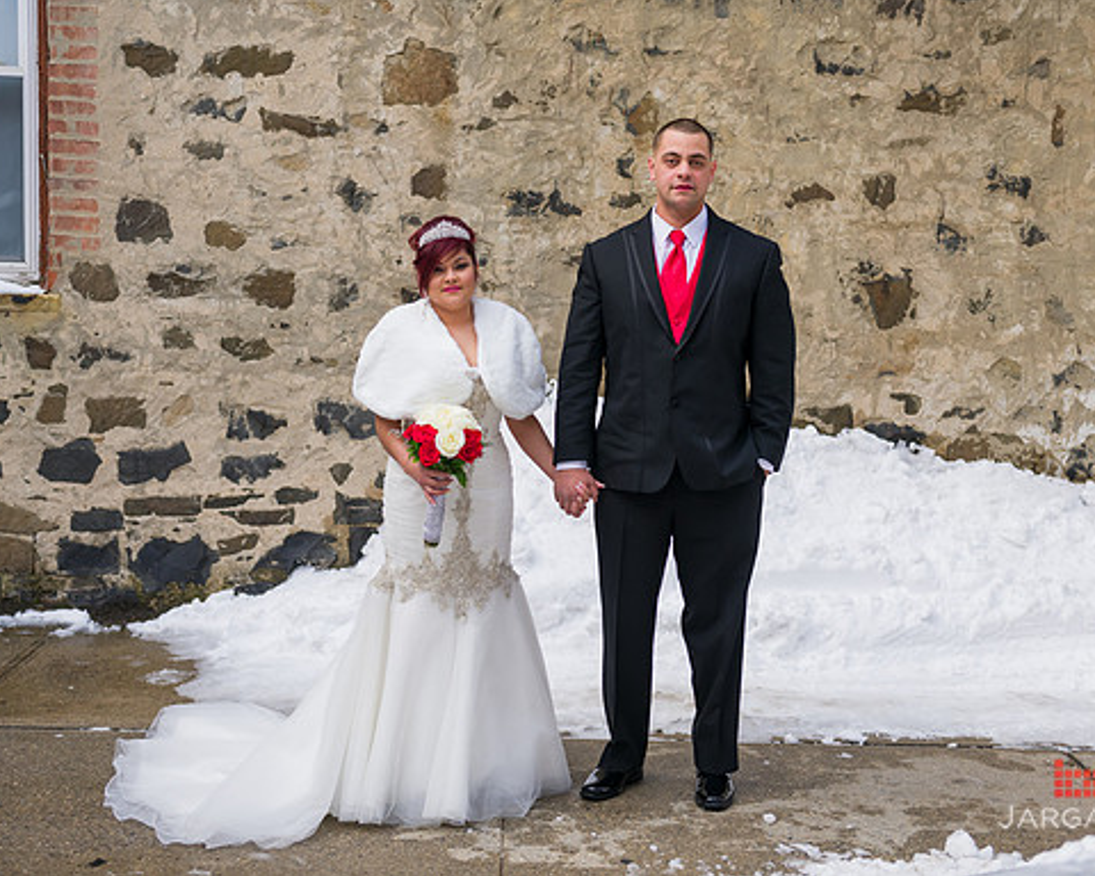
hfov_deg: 36.7
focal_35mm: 51
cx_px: 554
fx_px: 1653
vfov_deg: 29.7
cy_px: 437
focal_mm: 45
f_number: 3.2
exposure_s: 1/400
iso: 200
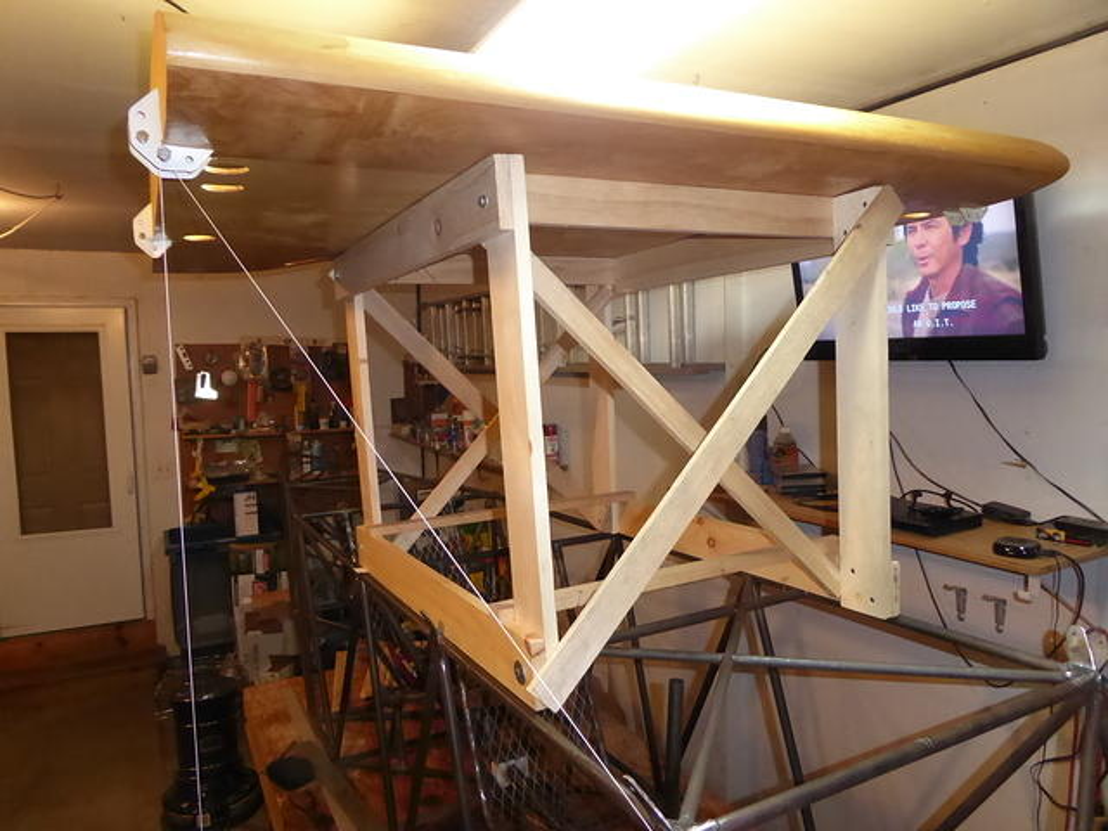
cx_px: 554
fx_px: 800
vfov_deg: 54.9
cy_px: 416
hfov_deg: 69.4
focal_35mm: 25
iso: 800
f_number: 3.3
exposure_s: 1/60
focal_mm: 4.3
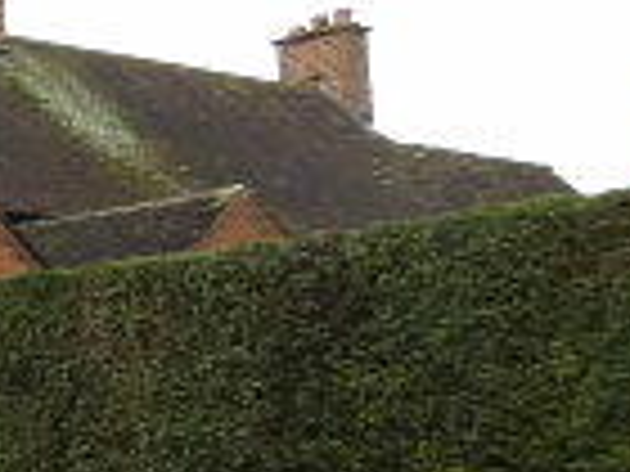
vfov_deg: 10.6
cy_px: 301
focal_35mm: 140
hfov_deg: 11.0
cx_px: -1060
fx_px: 2548
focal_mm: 3.6
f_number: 2.8
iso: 80
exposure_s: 1/320
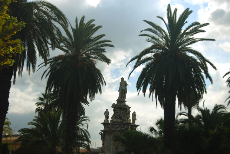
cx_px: 115
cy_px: 77
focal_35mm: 57
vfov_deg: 23.8
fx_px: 365
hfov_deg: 35.0
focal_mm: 38
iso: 100
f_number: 4.5
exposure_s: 1/750
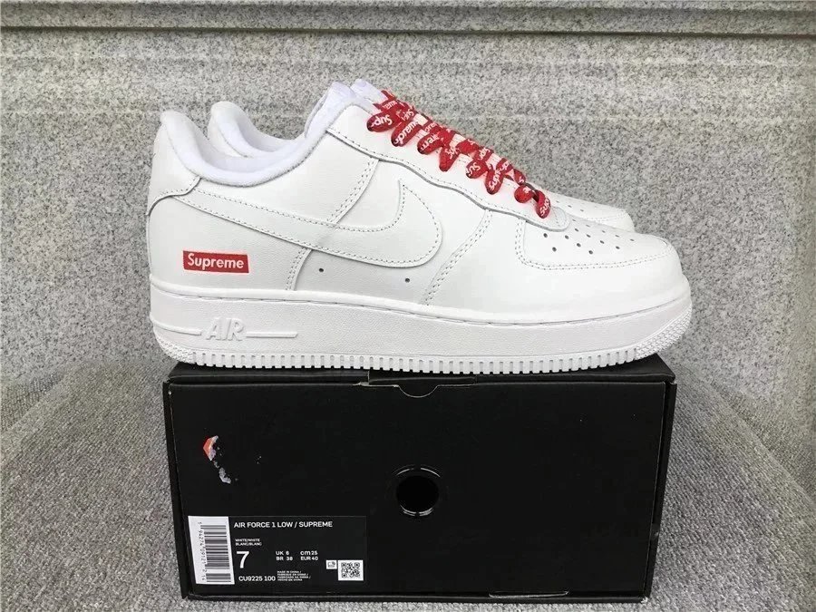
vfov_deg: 45.4
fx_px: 731
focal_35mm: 31
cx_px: 408
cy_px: 306
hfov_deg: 58.4
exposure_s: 1/119
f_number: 2.4
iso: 25
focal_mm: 3.3
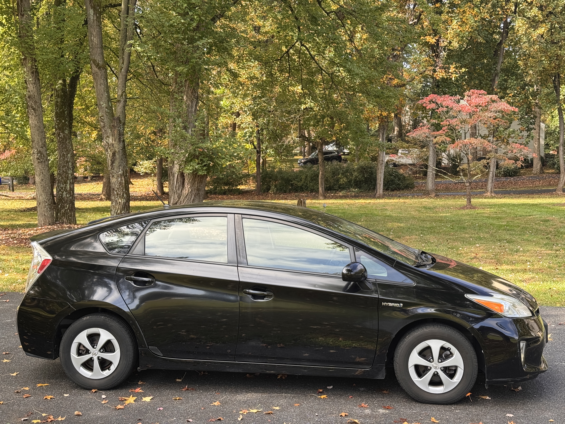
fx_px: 783
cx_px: 282
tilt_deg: -4.5
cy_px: 212
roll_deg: -0.6
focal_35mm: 48
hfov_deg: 39.7
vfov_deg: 30.3
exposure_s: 1/358
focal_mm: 6.76
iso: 64
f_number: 1.78
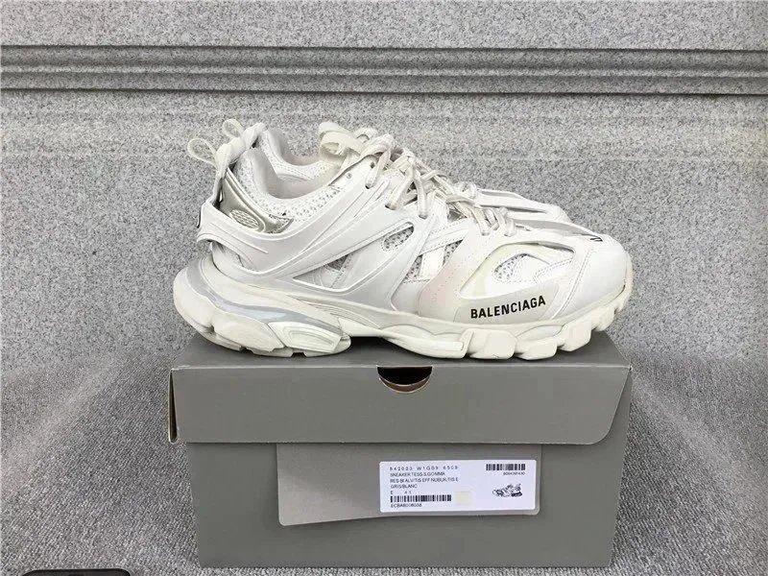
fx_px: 688
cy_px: 288
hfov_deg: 58.4
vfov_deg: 45.4
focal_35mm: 31
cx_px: 384
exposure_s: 1/105
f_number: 2.4
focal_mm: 3.3
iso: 25
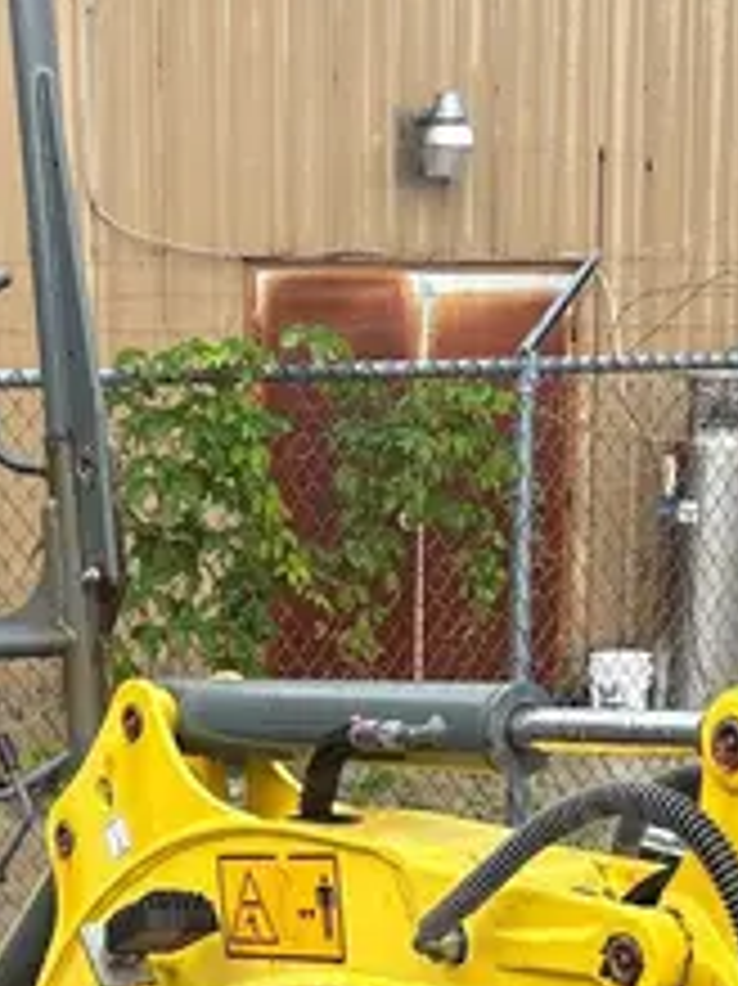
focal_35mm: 87
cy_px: 1011
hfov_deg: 16.9
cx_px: 220
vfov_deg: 21.6
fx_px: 2475
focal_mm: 5.96
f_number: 1.6
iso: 50
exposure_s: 1/515
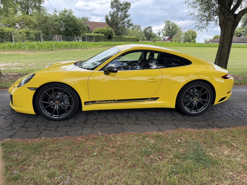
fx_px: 171
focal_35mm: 24
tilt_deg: -16.4
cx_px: 124
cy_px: 92
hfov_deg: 71.6
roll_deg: -2.4
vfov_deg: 56.8
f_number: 1.78
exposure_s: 1/1337
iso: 100
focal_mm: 6.76
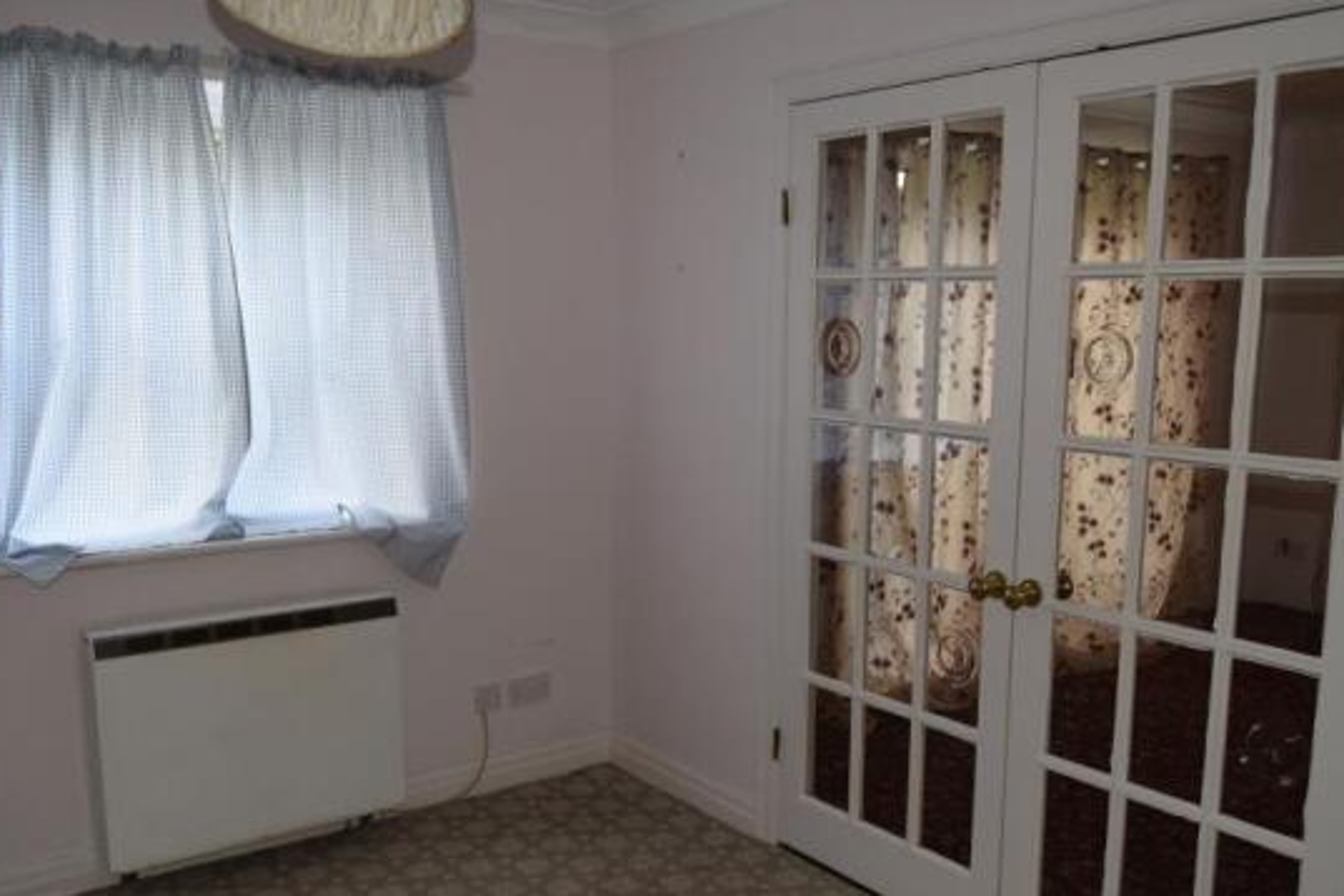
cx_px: 668
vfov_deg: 39.8
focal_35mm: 33
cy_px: 524
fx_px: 1232
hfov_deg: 57.2
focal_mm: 18
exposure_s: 1/80
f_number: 4.5
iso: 800
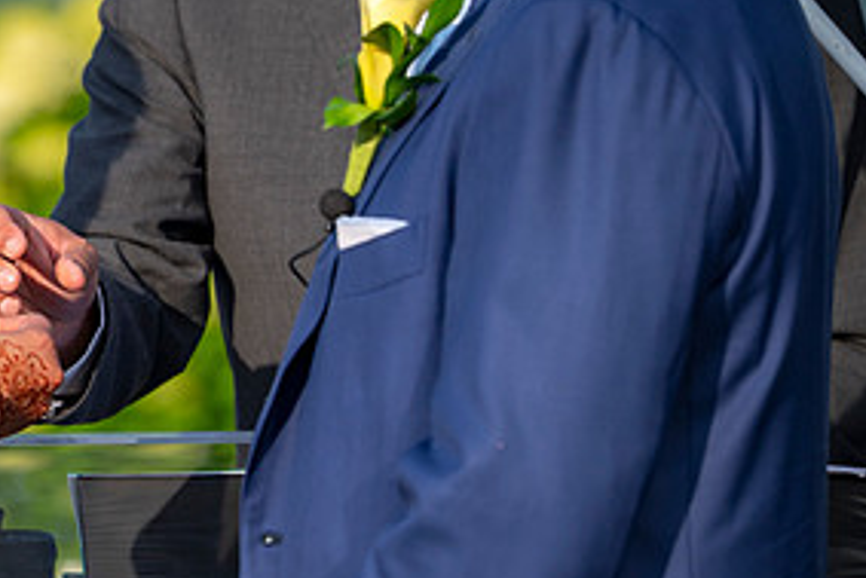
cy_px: 306
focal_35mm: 446
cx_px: -5
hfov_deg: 4.6
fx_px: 10734
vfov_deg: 3.1
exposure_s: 1/1000
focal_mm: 200
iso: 160
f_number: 4.5
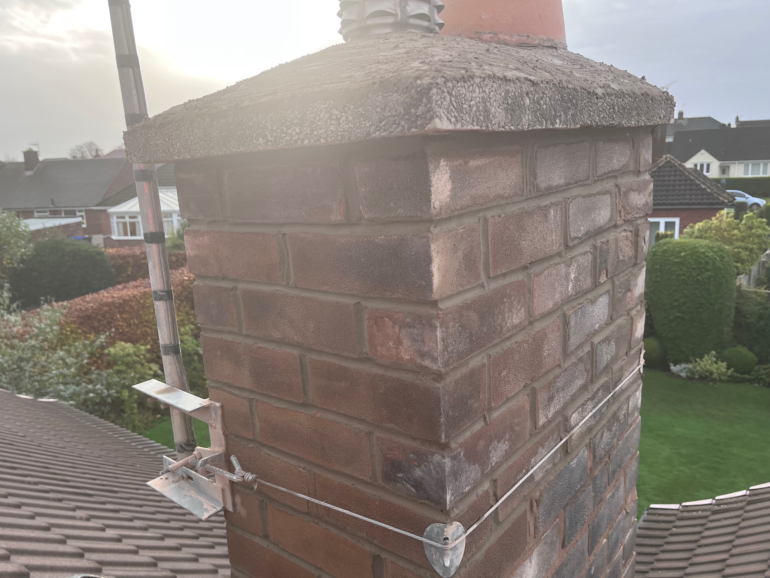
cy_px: 289
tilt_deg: -11.1
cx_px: 385
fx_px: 578
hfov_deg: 67.3
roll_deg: +1.9
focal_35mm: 26
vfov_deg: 53.1
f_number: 1.6
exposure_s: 1/840
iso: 50
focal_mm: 5.1
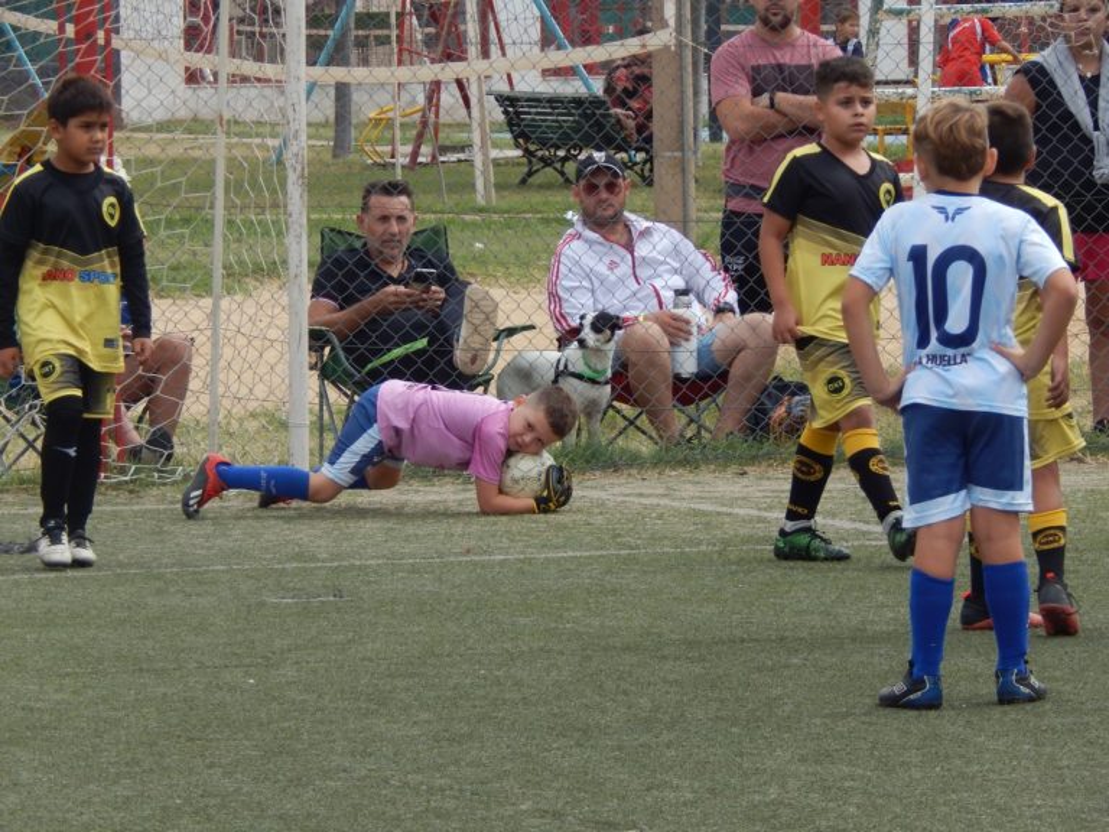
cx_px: 554
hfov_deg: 6.2
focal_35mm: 318
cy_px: 416
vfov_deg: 4.7
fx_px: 10188
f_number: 5.7
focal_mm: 56.5
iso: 125
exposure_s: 1/500
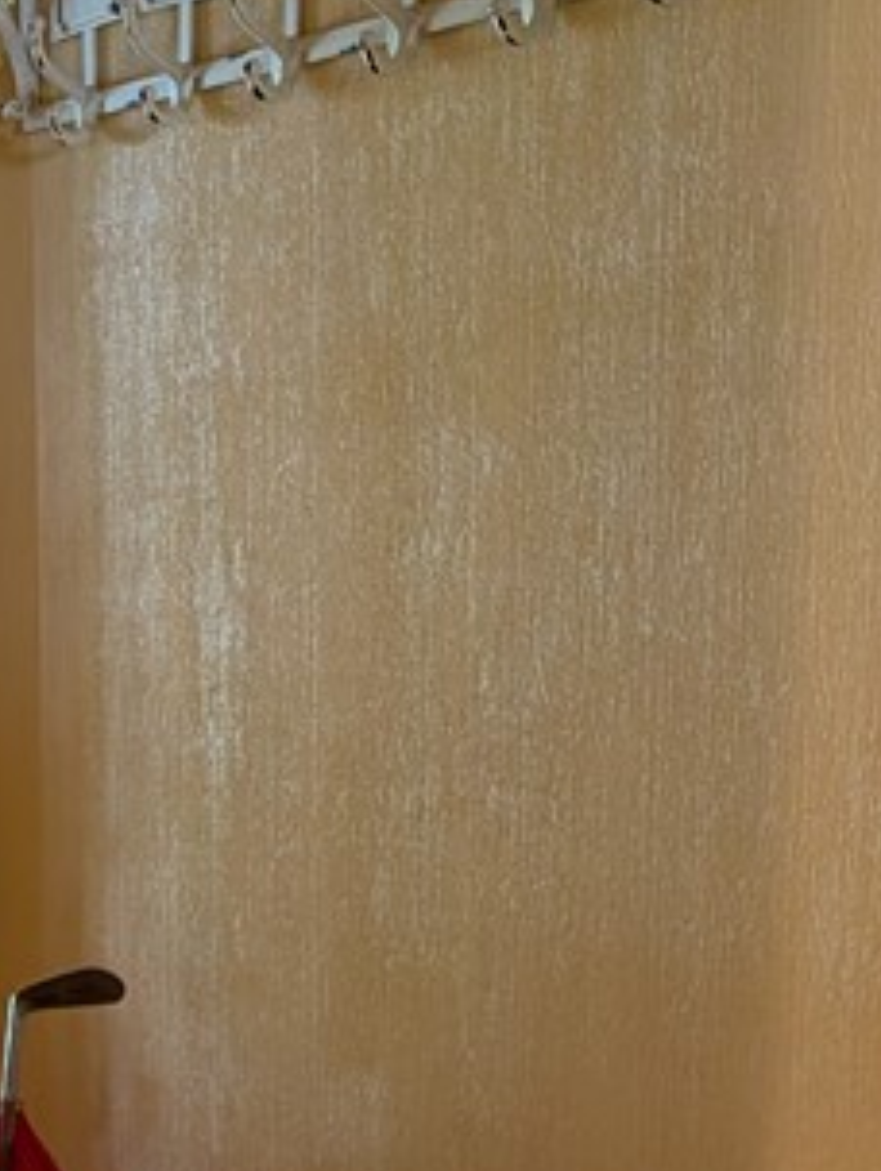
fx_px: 2743
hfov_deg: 16.9
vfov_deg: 23.1
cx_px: -350
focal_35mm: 81
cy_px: 1161
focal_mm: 6.9
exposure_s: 1/120
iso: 373
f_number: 1.68
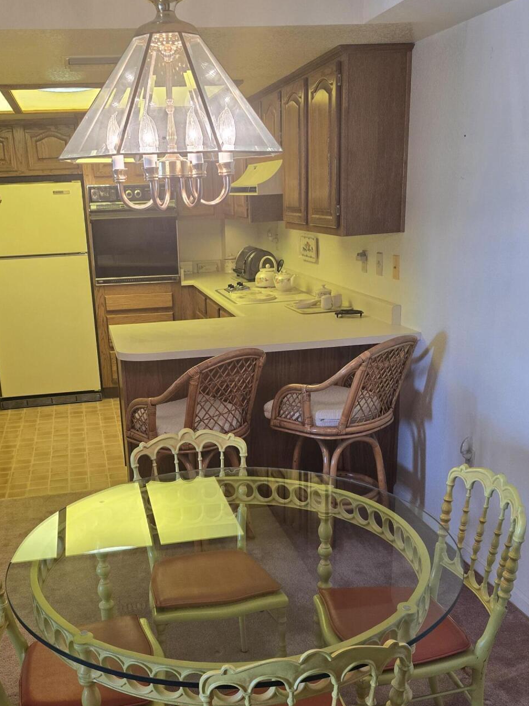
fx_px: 734
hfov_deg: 39.5
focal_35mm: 36
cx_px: 218
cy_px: 423
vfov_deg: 51.0
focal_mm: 6.3
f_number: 1.7
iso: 200
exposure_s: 1/120
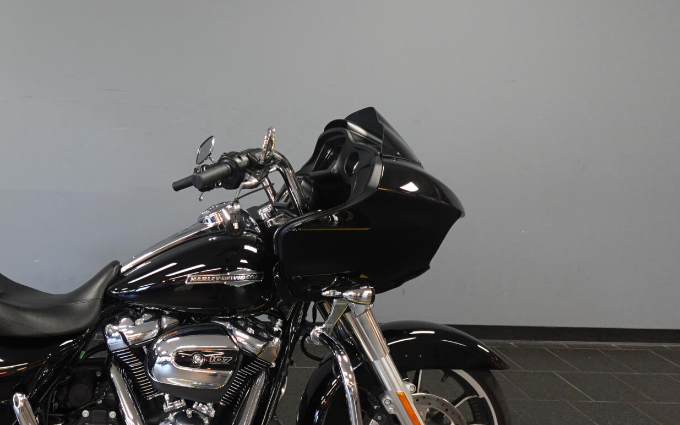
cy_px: 198
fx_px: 612
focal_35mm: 33
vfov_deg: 38.3
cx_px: 142
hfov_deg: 54.4
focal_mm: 7.6
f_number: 2
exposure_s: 1/80
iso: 640
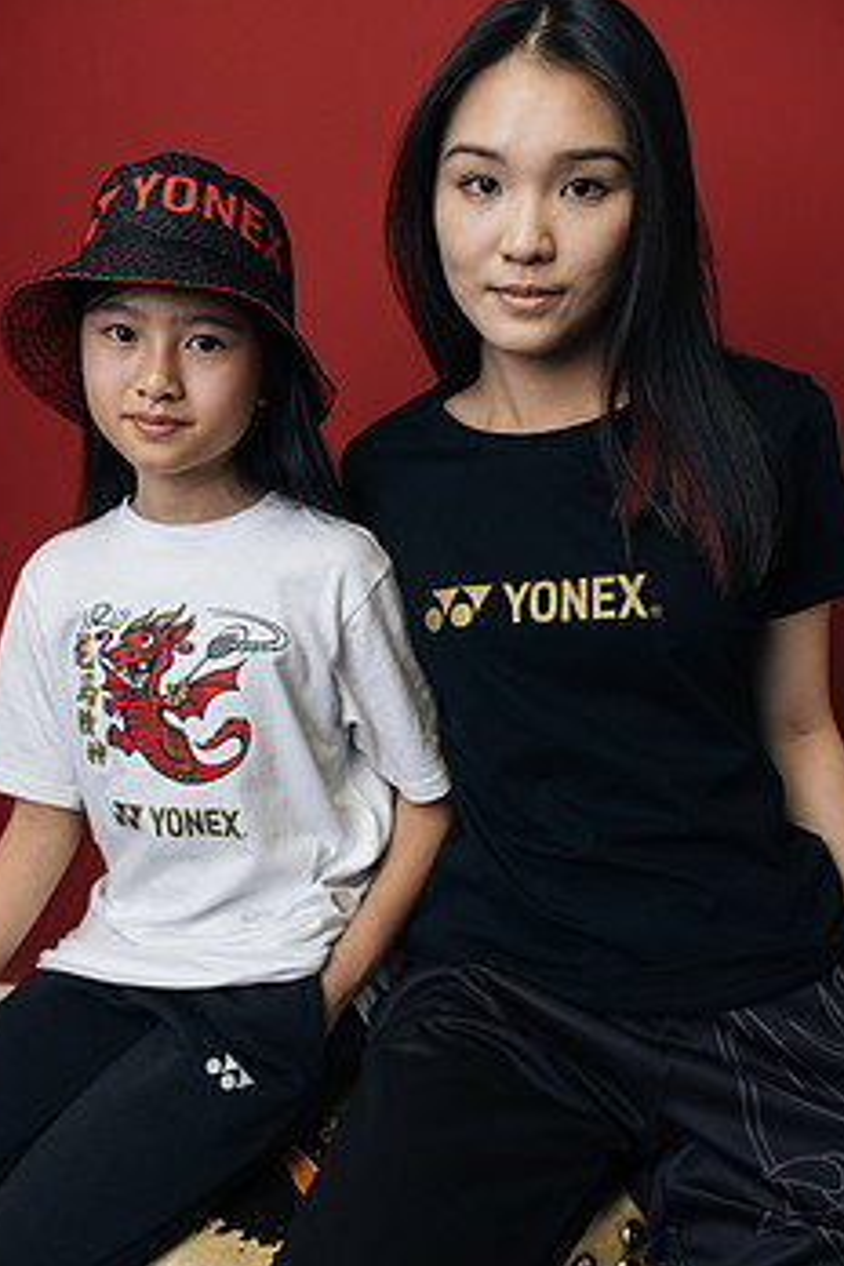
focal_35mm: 31
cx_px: 371
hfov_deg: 42.3
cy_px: 691
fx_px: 1090
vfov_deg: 60.2
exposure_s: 1/125
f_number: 3.2
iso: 800
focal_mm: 16
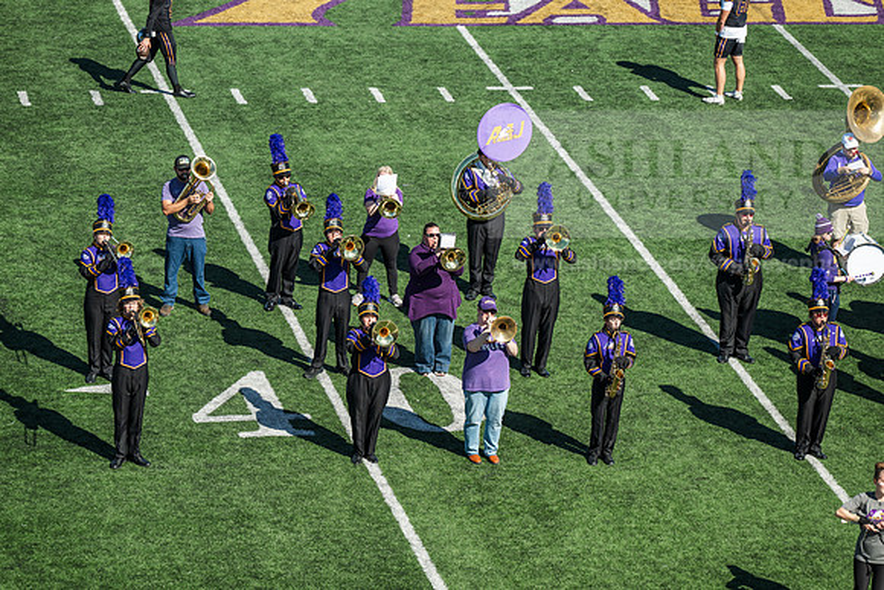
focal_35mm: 160
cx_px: 442
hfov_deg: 12.8
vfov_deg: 8.6
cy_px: 295
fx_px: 3930
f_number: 4
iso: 100
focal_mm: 160
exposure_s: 1/800
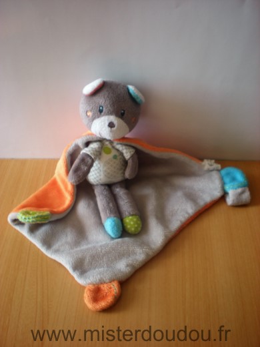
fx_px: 381
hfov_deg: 37.7
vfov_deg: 49.0
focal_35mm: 38
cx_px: 130
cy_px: 174
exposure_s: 1/59
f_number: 3.1
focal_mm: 6.3
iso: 68
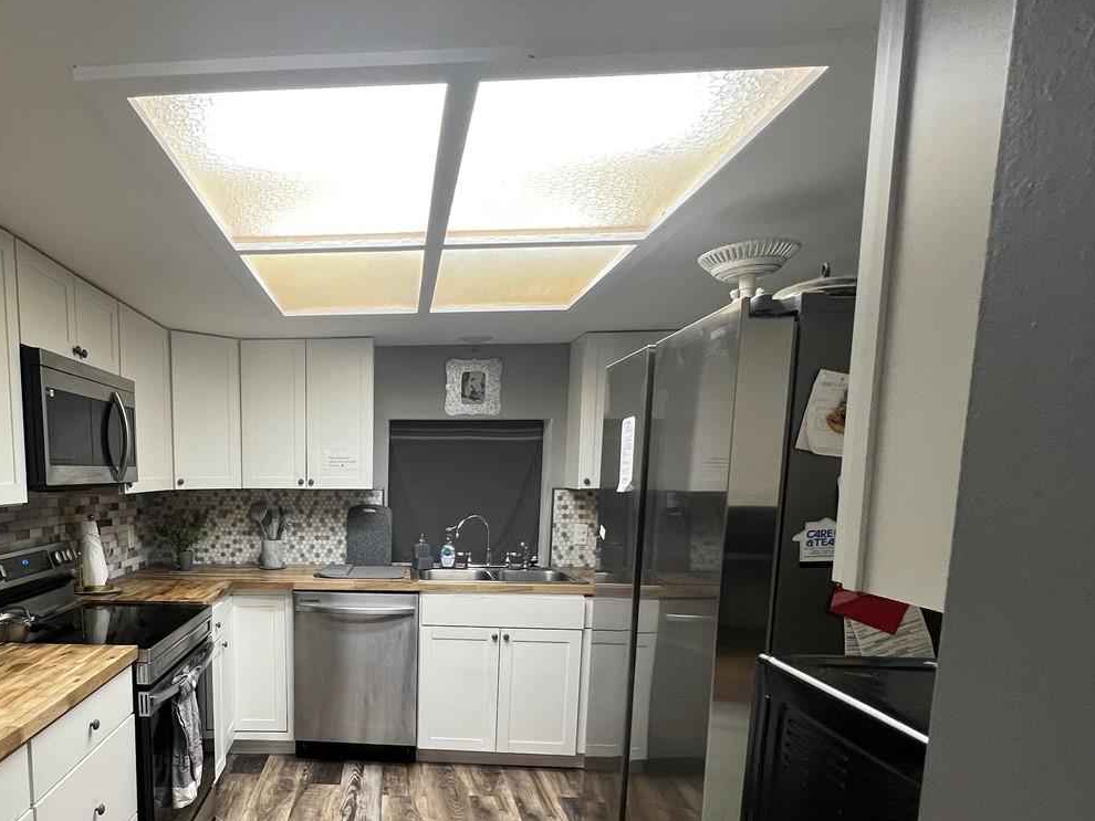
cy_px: 569
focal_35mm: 21
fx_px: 664
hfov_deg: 75.5
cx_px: 331
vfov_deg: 61.4
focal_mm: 1.57
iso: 160
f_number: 1.8
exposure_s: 1/60
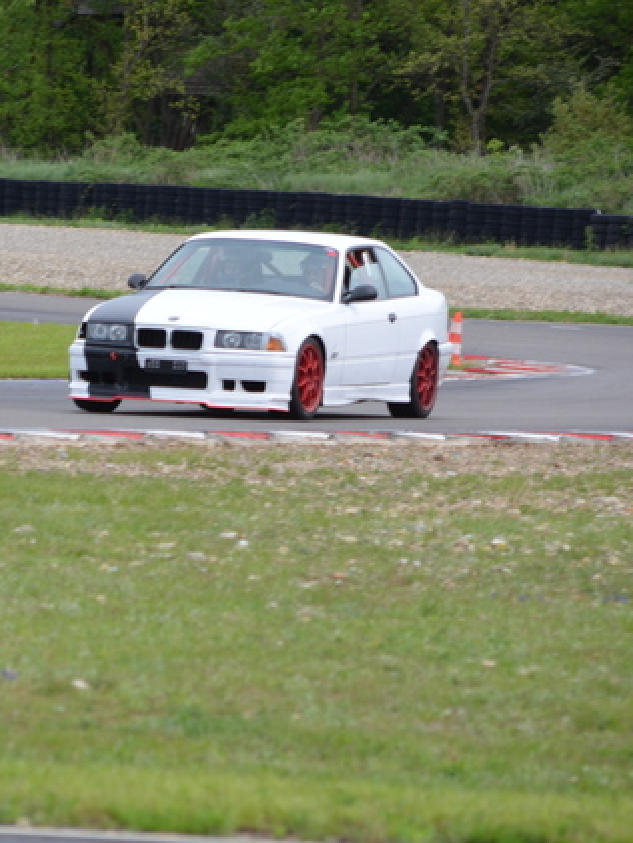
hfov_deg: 3.7
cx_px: 114
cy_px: 423
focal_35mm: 405
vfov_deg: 4.9
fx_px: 9863
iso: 450
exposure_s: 1/1000
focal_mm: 185
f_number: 6
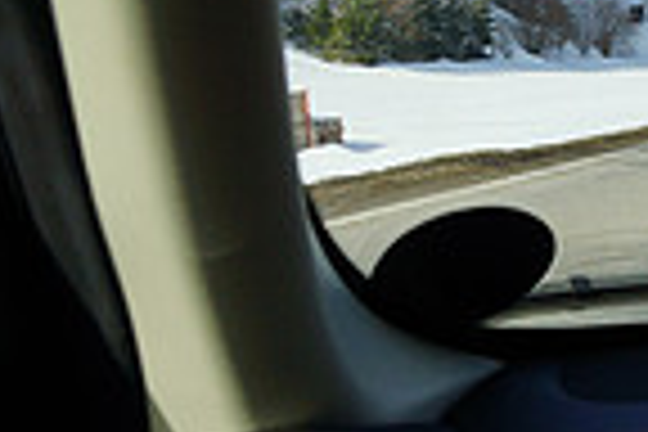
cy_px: -133
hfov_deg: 19.1
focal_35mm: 97
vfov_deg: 13.6
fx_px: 1746
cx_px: 900
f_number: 8
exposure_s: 1/400
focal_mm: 16
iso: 100
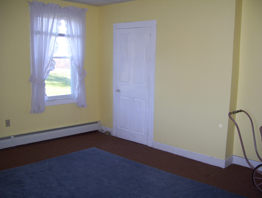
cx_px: 131
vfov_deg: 39.7
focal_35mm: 36
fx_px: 273
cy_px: 99
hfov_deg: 51.3
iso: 80
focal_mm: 6
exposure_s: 1/60
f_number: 2.7
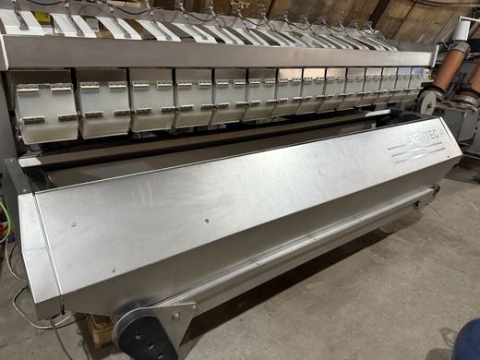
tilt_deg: -21.4
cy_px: 180
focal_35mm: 24
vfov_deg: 56.8
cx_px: 240
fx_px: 333
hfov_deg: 71.6
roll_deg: -1.6
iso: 800
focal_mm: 6.76
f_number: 1.78
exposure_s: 1/58
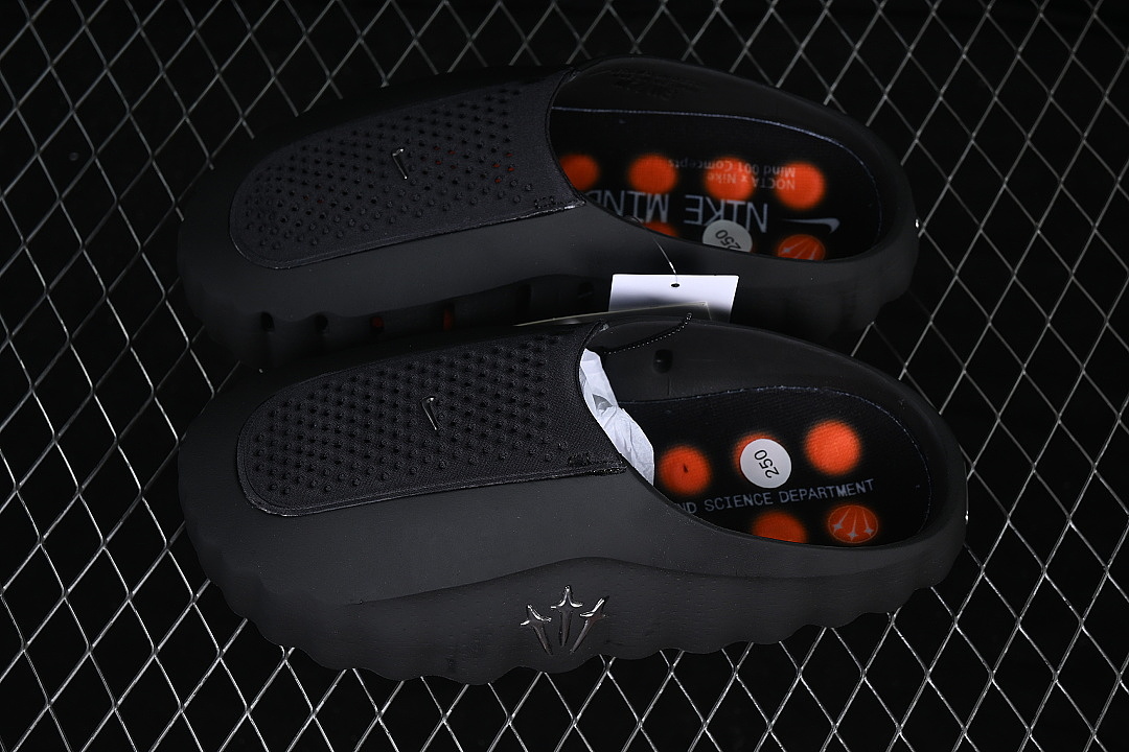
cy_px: 376
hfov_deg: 27.0
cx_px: 564
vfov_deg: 18.2
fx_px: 2352
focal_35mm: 75
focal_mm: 50
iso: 160
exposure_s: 1/50
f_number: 6.3
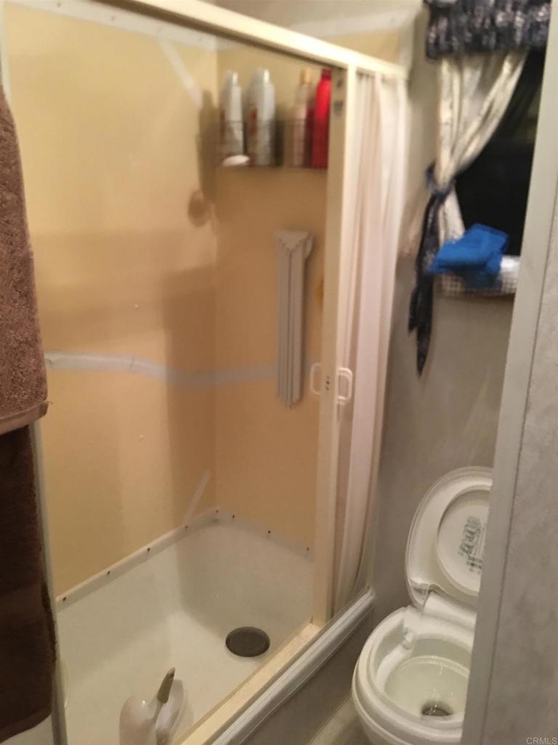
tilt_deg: -15.2
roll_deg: -0.5
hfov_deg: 48.2
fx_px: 623
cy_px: 372
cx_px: 279
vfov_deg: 61.7
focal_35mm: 29
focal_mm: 4.15
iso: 100
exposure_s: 1/8
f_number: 2.2
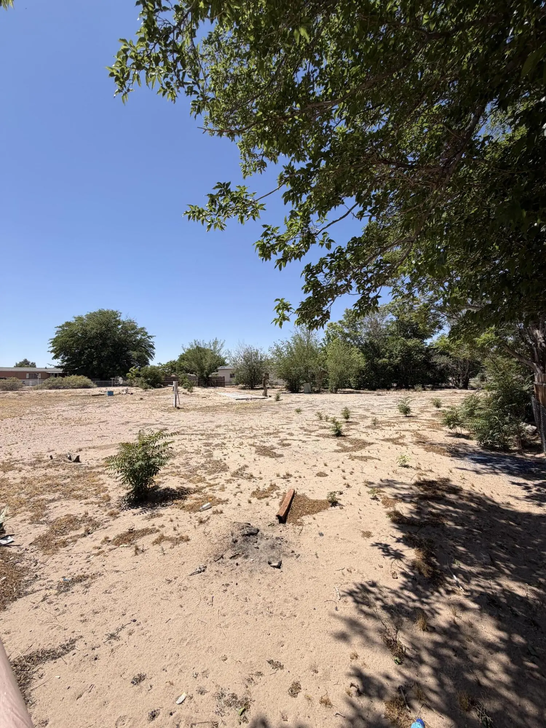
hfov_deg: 85.7
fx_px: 294
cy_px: 364
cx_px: 273
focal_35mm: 14
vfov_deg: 102.1
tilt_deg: +3.7
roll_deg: +0.7
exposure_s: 1/830
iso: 20
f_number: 2.2
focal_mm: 2.22
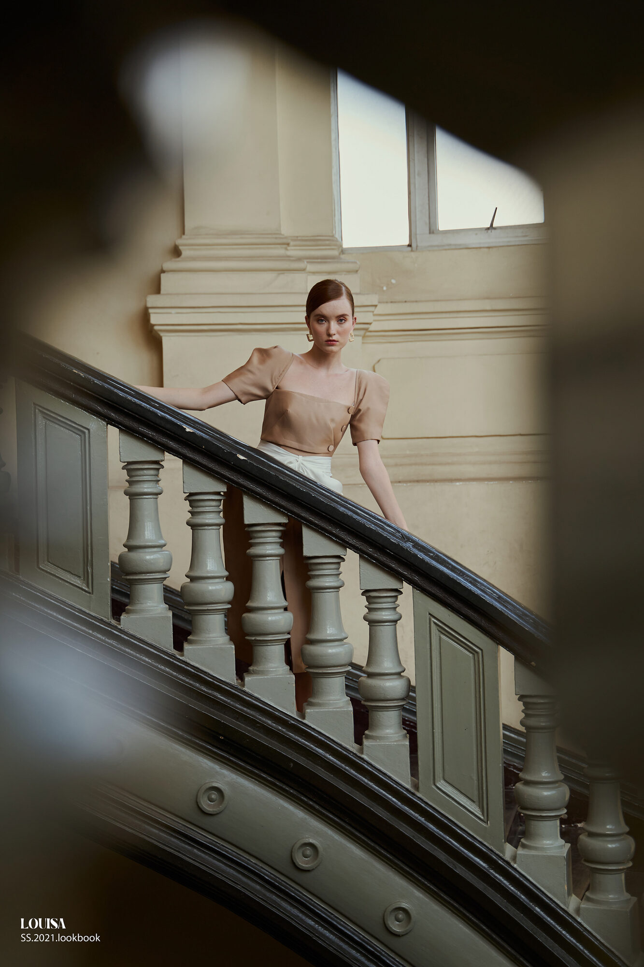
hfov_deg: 26.0
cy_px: 484
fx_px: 1395
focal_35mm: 52
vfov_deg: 38.2
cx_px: 322
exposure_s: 1/200
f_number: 2.8
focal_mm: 52
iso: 250
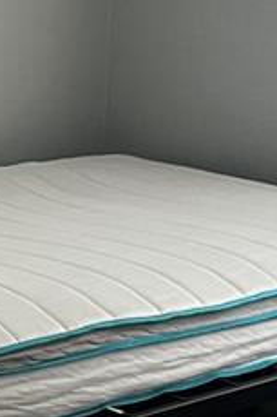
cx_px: 22
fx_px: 1630
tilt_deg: -9.1
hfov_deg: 9.7
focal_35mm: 141
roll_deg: -1.7
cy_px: 143
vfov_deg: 14.5
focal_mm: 5.7
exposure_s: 1/60
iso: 200
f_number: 1.5
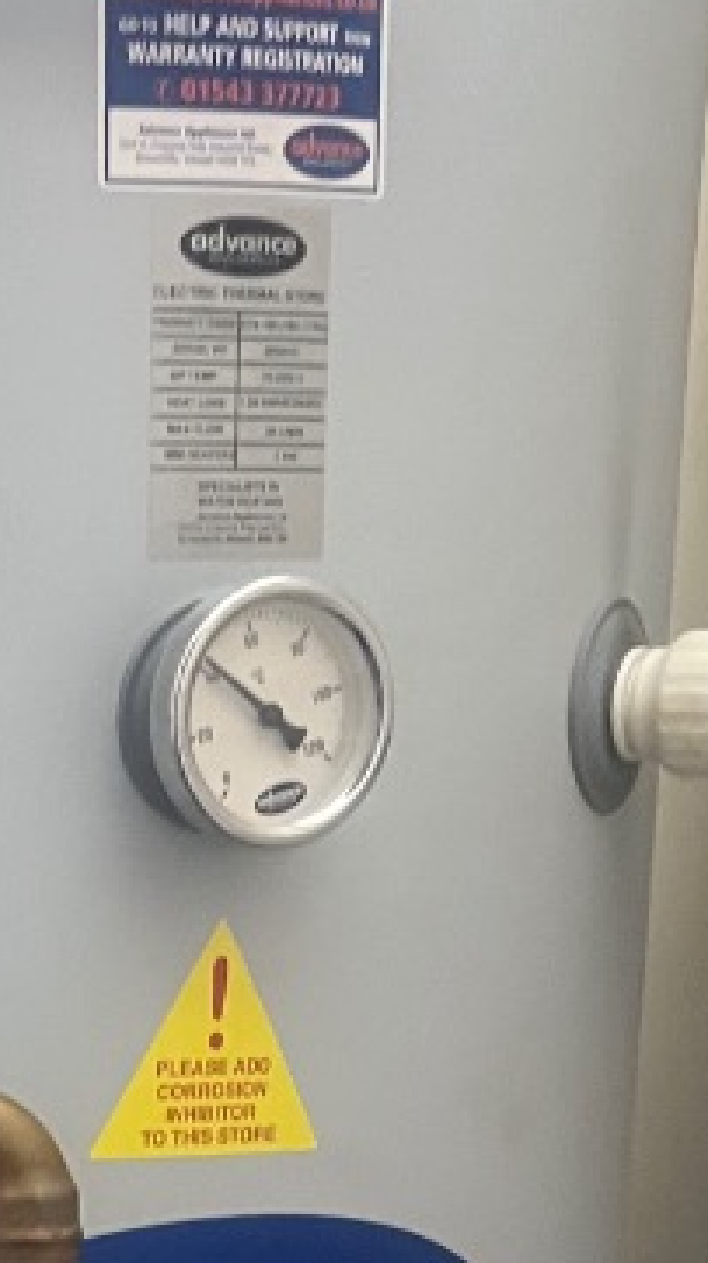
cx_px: -237
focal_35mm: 94
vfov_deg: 20.6
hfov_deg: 12.4
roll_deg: +1.9
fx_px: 3145
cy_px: 1657
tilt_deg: -13.8
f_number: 1.5
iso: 400
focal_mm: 5.7
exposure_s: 1/50
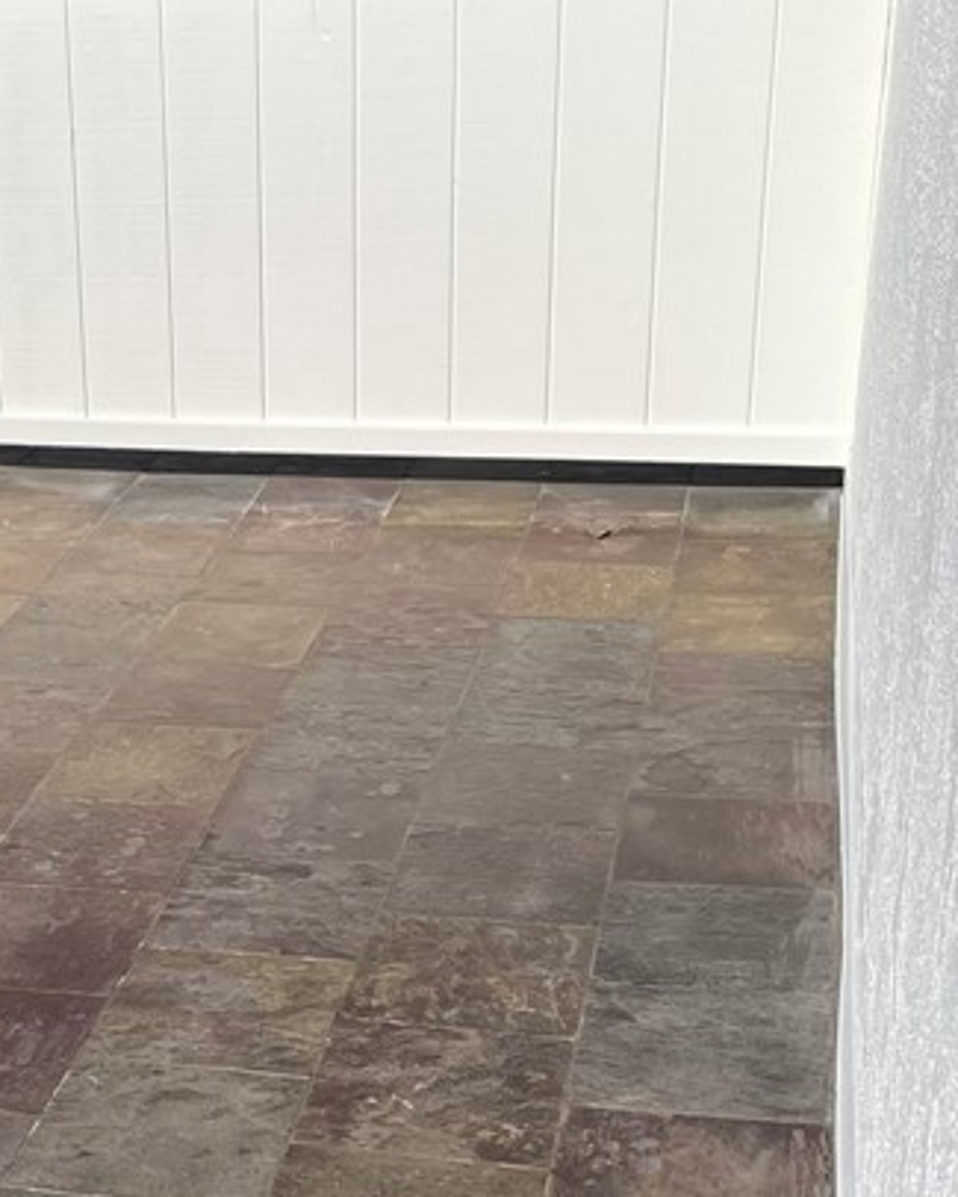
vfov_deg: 29.4
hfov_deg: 23.1
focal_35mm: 64
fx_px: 2267
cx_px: 62
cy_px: 796
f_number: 1.6
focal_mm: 4.2
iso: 32
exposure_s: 1/10753
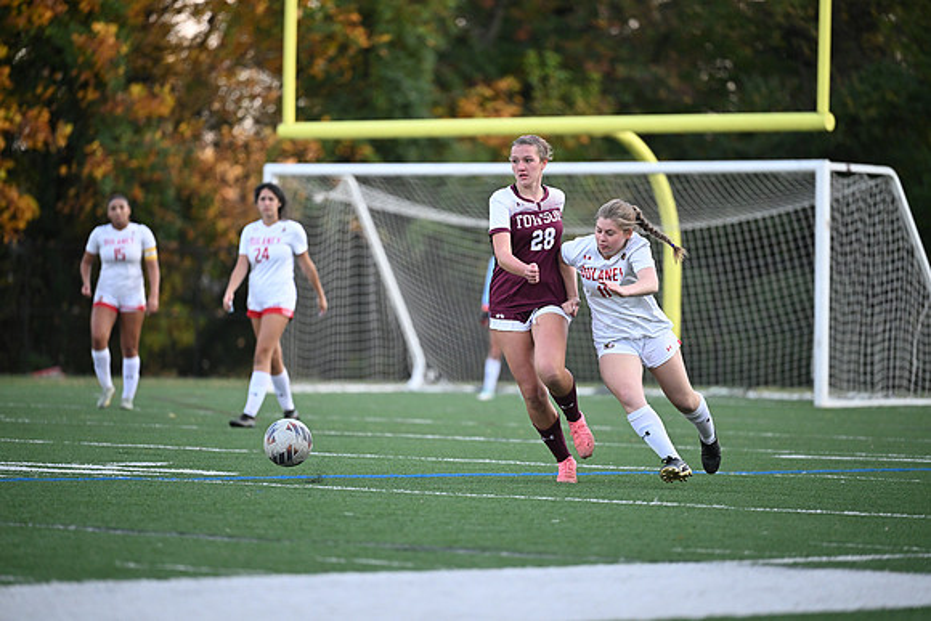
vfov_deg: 6.9
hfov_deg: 10.3
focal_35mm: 200
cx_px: 466
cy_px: 310
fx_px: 5173
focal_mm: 200
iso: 2500
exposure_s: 1/2500
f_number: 2.8
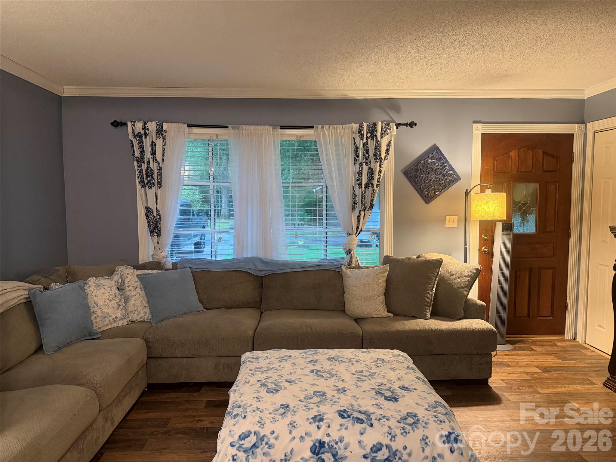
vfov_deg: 56.8
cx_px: 308
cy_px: 231
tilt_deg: -4.5
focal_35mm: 24
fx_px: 427
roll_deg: +0.0
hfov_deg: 71.6
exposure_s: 1/60
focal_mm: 6.76
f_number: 1.78
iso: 800
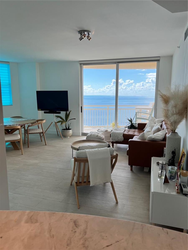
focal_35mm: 26
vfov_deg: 67.3
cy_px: 125
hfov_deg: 53.1
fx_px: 188
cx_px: 94
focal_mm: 5.7
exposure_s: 1/1135
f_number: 1.5
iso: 50
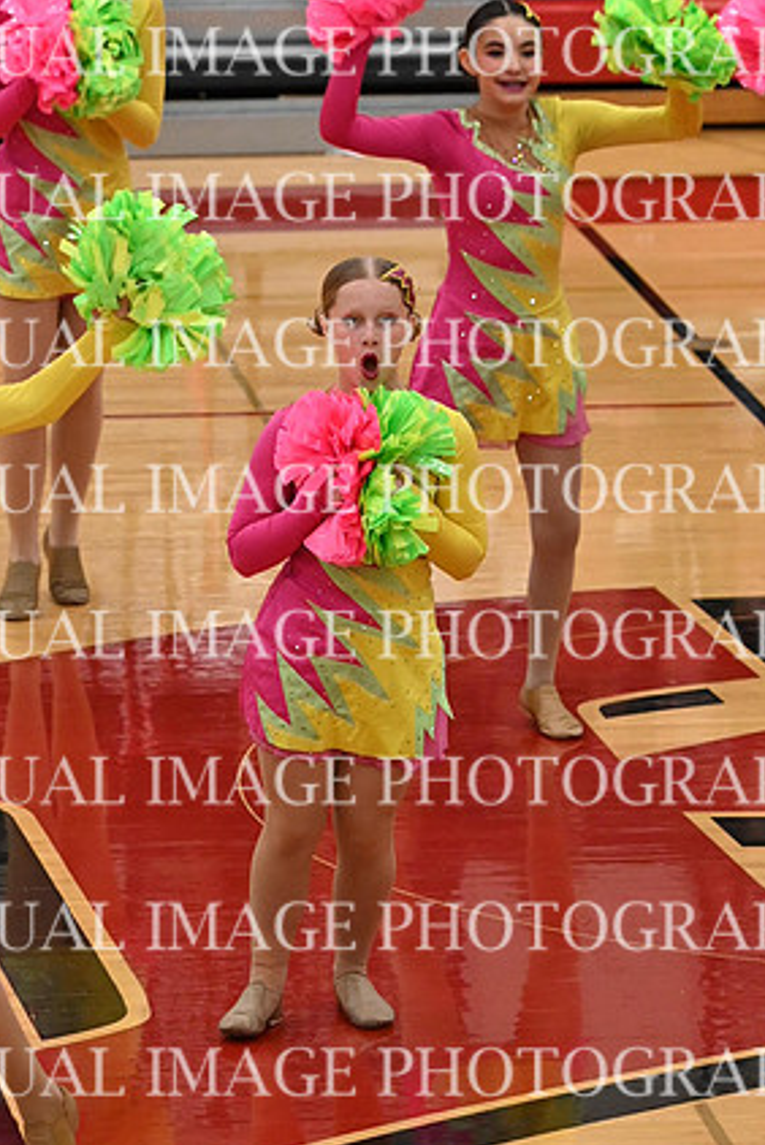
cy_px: 562
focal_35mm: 268
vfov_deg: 7.7
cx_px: 359
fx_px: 8528
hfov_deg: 5.1
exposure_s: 1/400
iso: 6400
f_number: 4
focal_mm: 130
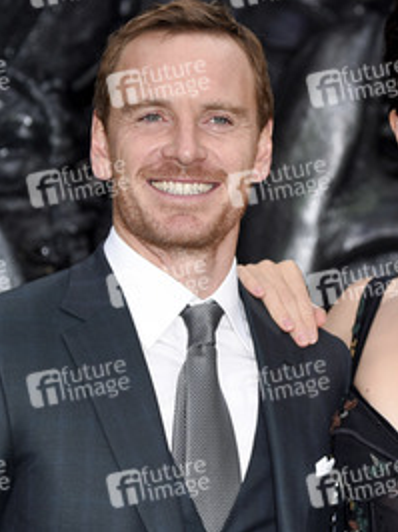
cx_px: 304
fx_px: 5251
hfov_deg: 4.3
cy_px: 234
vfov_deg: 5.8
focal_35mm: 342
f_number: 5.6
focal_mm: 210
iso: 640
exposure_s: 1/250
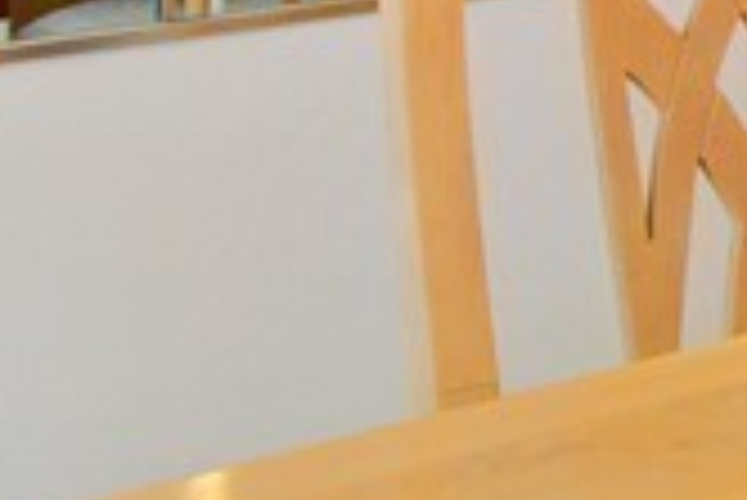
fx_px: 2575
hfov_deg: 11.7
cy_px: -473
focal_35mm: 124
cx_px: 2050
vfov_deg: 10.3
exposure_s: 1/13
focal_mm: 19
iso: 400
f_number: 8
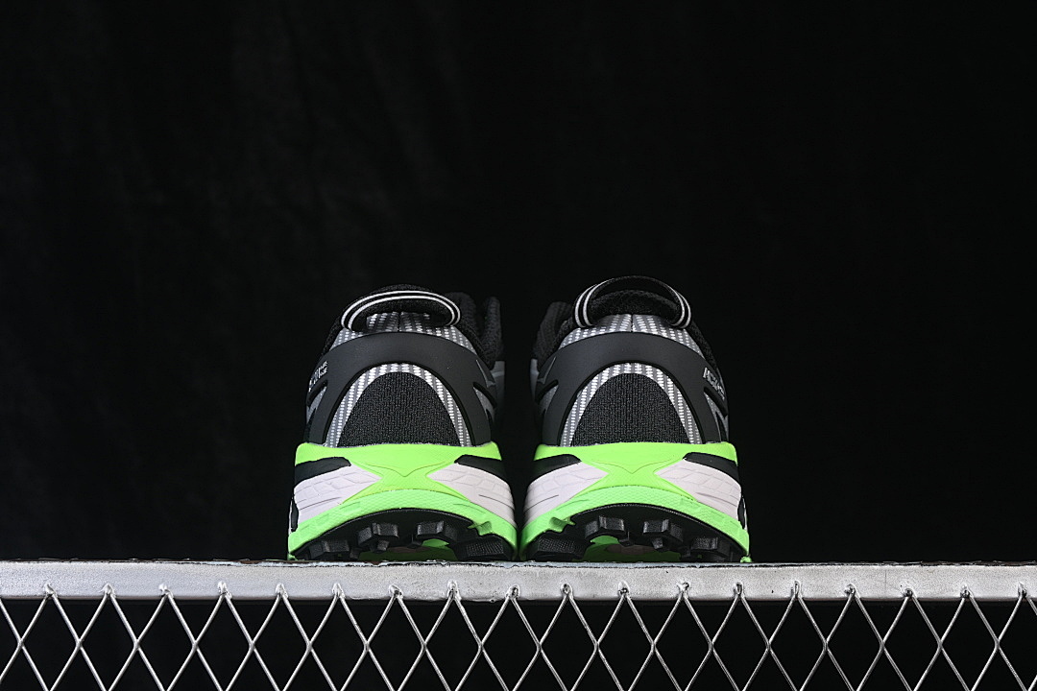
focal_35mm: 75
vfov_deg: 18.2
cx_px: 518
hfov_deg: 27.0
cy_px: 346
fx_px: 2160
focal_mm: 50
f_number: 6.3
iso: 160
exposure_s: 1/60
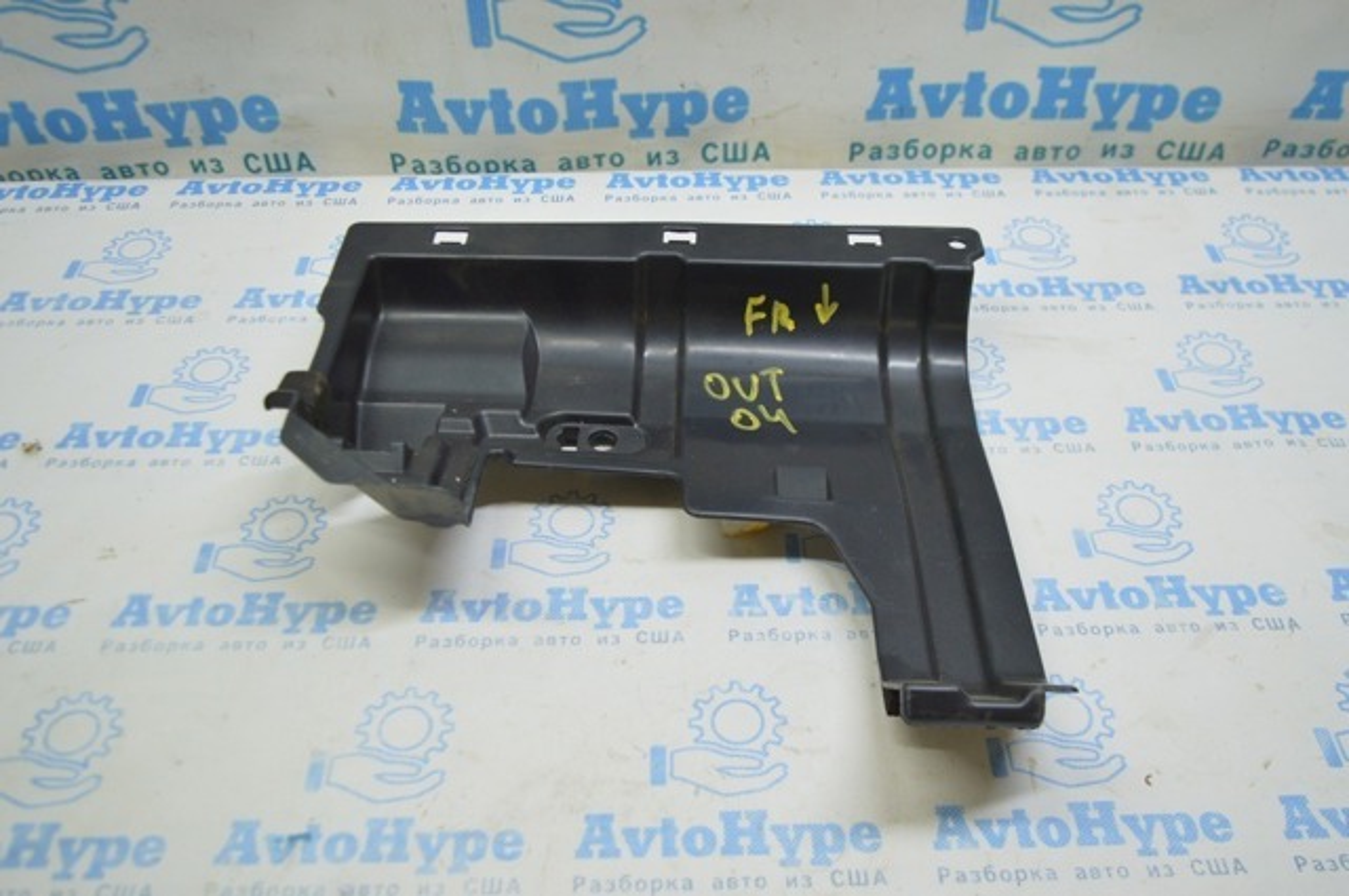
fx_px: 1235
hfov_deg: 57.3
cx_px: 674
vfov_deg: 39.9
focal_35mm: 33
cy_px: 448
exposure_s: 1/60
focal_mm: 22
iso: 400
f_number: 3.8
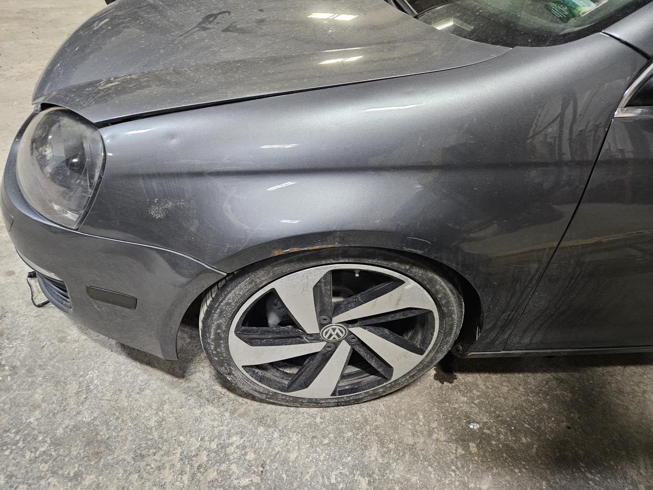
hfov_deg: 73.9
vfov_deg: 58.9
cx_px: 326
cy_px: 245
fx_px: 434
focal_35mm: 23
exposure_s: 1/30
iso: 500
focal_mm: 5.4
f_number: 1.8
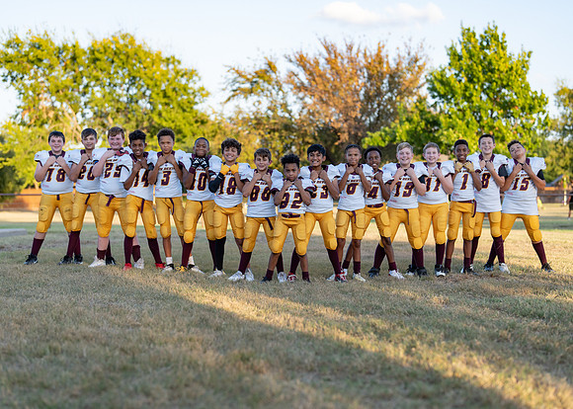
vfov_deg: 24.8
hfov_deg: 34.2
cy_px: 219
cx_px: 291
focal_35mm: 57
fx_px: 930
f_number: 1.6
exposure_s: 1/800
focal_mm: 50
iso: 100
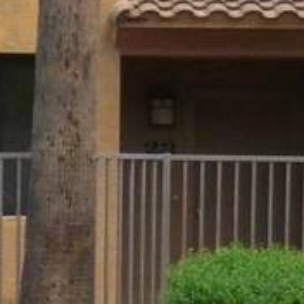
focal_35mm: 161
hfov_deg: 10.6
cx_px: -92
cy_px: 250
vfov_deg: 10.8
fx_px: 1600
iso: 125
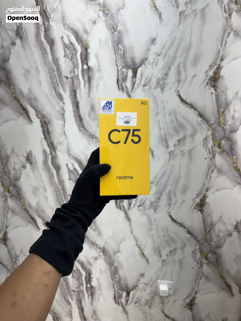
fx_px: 241
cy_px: 160
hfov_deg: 53.1
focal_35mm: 26
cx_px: 120
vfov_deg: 67.3
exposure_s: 1/277
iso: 40
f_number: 1.6
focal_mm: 5.96
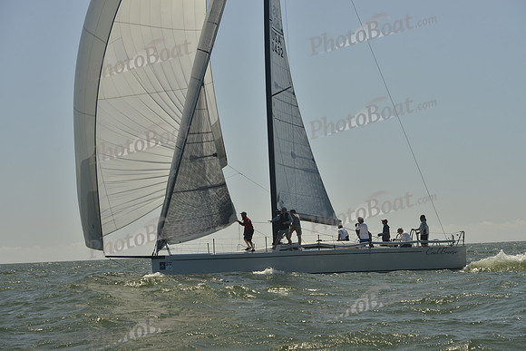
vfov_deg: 19.5
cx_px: 263
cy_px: 176
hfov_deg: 28.8
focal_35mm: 70
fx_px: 1023
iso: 280
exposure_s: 1/1000
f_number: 9
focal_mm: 70
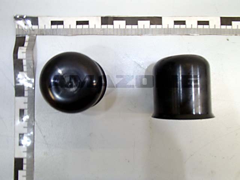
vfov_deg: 49.7
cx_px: 120
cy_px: 90
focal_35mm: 28
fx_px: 194
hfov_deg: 63.4
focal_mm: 5
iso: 400
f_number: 3.9
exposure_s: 1/30
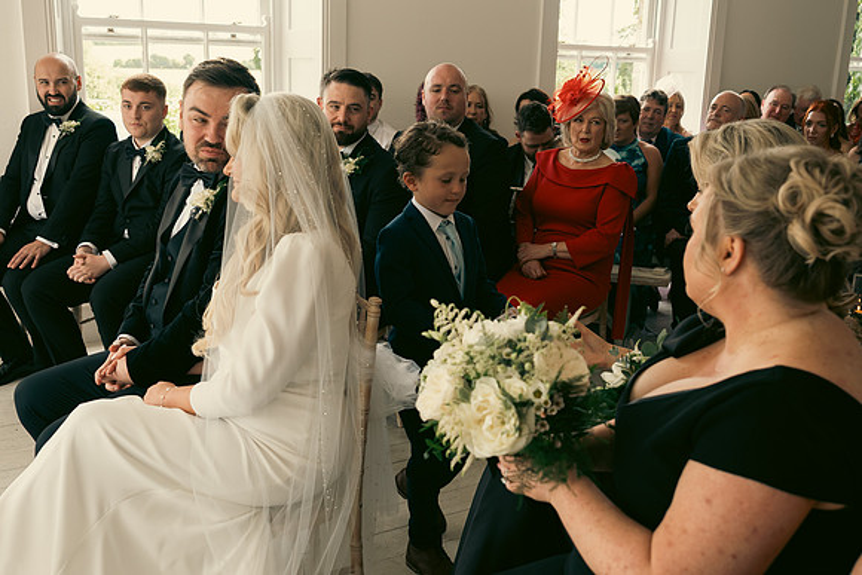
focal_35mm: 36
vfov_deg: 36.9
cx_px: 431
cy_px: 288
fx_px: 862
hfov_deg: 53.1
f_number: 3.5
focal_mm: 24
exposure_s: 1/160
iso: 320
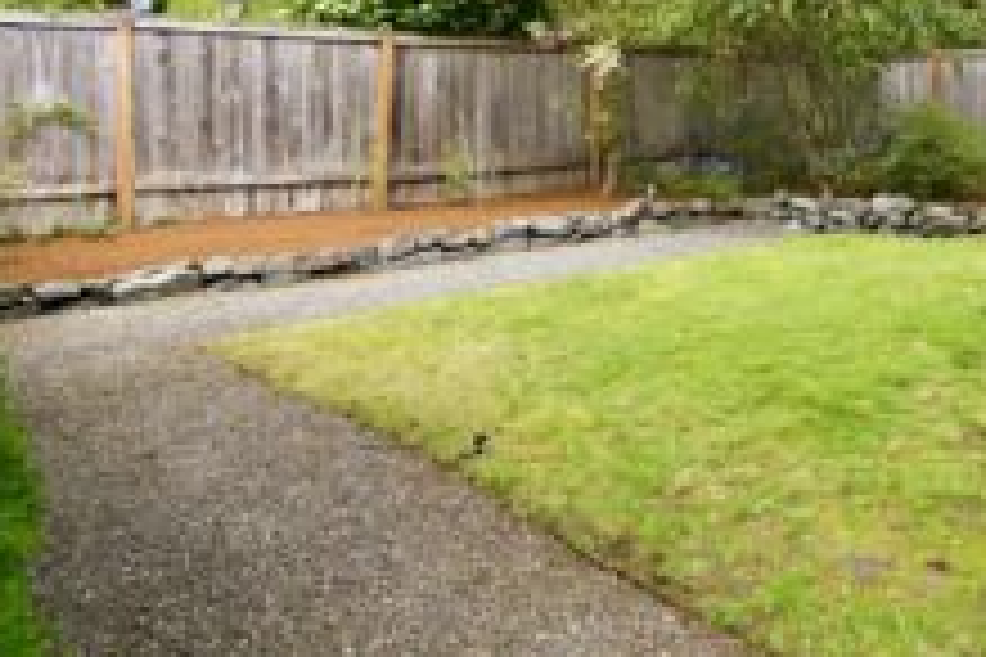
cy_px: 92
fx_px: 849
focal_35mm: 31
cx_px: 891
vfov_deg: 39.8
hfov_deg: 52.8
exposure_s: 1/100
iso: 400
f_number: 9
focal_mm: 17
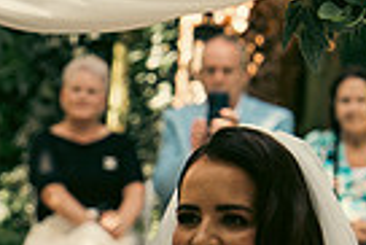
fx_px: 4040
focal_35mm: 397
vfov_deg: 3.5
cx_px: -22
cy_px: 429
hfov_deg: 5.2
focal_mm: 62
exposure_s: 1/200
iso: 200
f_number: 3.5
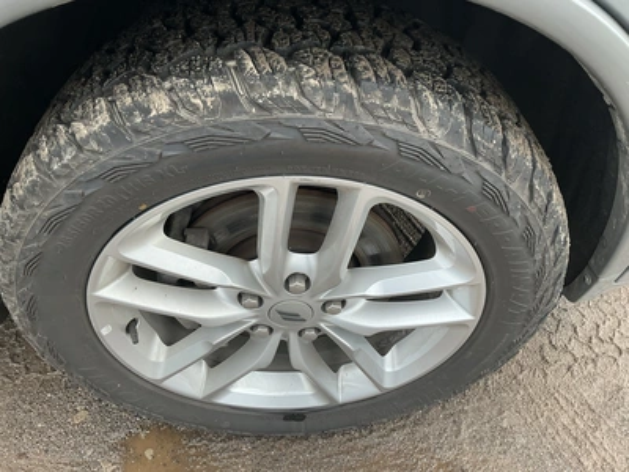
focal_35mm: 28
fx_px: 509
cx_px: 314
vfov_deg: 49.7
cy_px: 236
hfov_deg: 63.4
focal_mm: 3
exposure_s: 1/154
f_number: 1.8
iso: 20
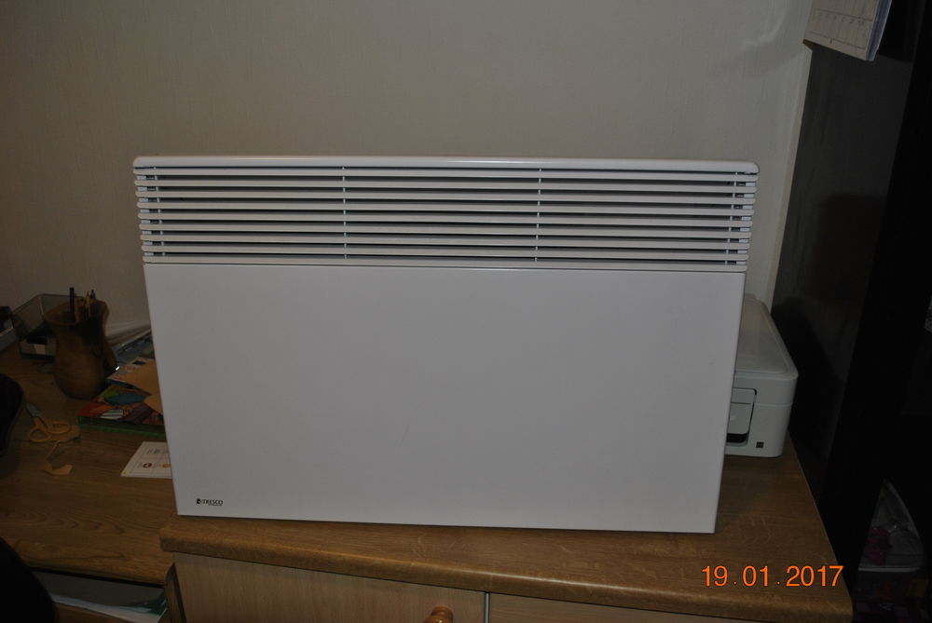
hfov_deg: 61.9
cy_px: 312
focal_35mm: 30
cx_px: 466
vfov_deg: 43.7
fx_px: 777
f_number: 3.8
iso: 200
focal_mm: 20
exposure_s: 1/60
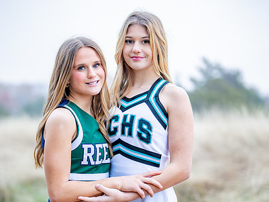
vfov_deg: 17.8
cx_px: 124
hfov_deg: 23.5
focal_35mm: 83
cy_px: 127
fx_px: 645
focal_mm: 50
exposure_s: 1/400
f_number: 1.2
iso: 1250
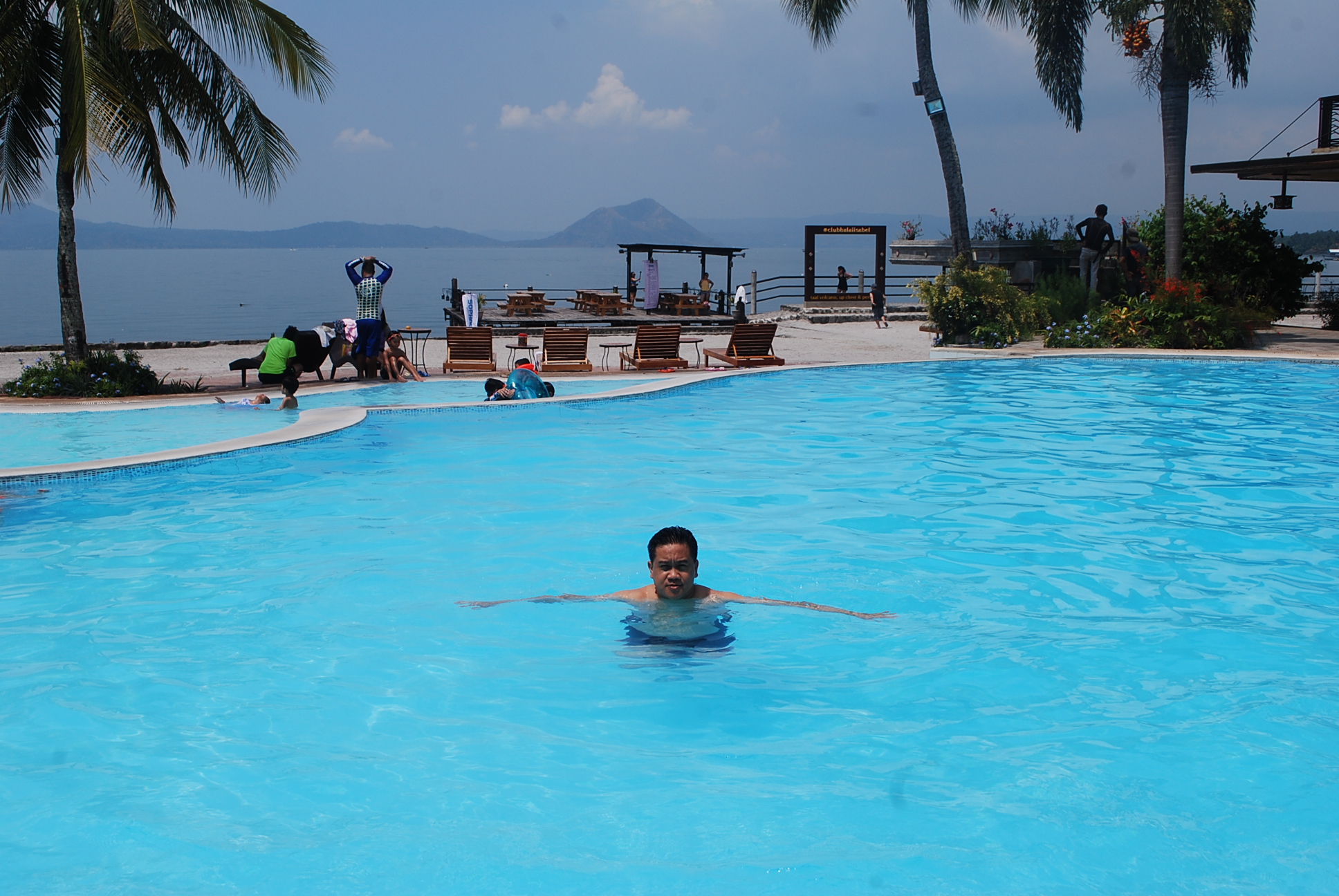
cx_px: 670
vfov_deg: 37.0
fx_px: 1341
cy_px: 448
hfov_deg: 53.1
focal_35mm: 36
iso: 100
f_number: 9
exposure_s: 1/320
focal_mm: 24
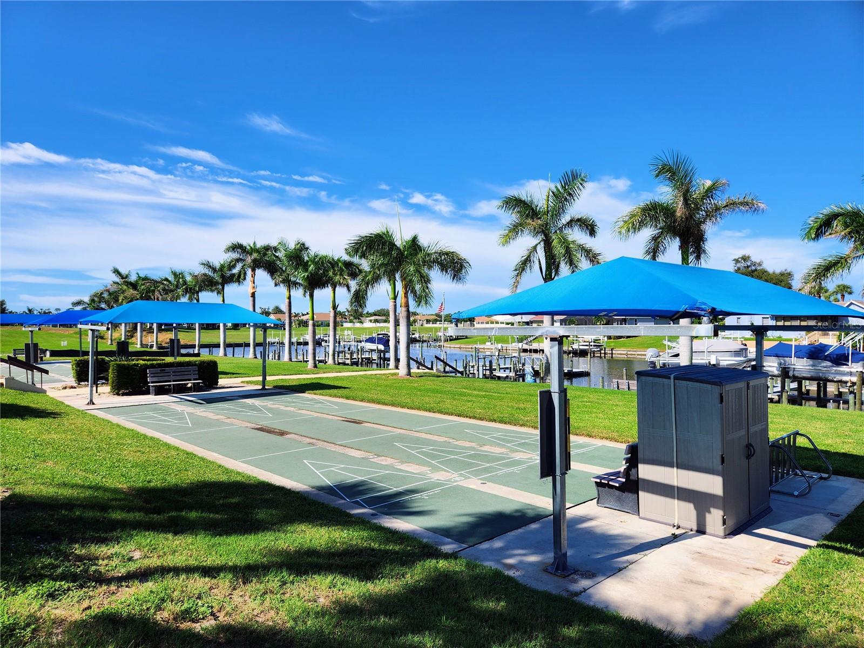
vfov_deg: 58.9
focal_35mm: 23
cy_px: 324
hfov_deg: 73.9
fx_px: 574
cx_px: 432
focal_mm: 5.4
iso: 20
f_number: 1.8
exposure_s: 1/1742
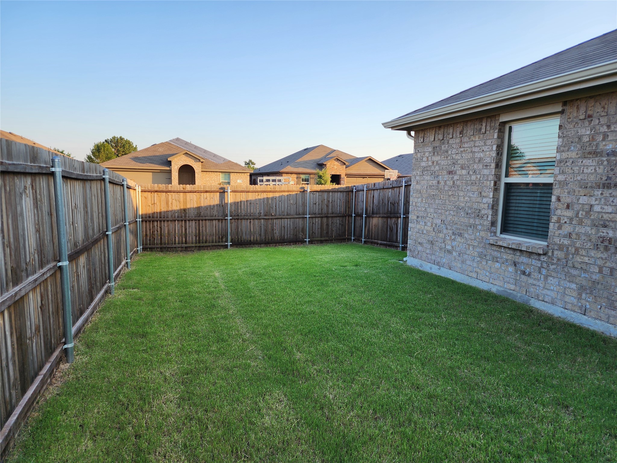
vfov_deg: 58.9
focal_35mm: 23
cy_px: 232
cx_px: 308
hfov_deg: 73.9
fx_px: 410
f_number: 1.8
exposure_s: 1/217
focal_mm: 6.4
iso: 12
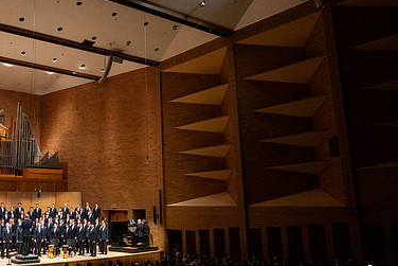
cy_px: 110
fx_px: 409
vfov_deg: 35.9
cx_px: 105
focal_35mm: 37
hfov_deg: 50.0
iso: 2500
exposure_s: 1/200
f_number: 4
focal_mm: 24
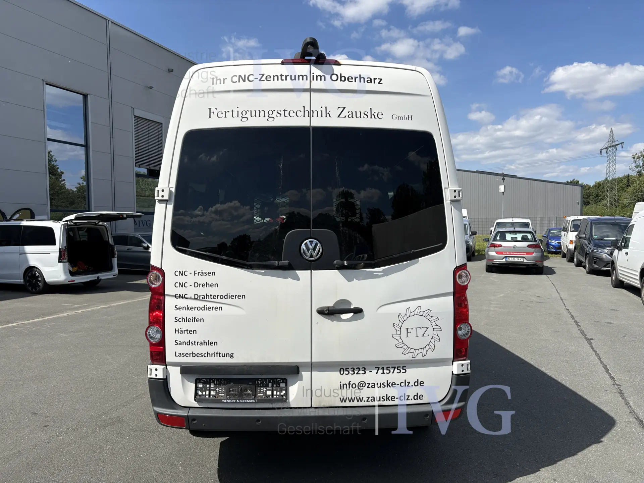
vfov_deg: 53.1
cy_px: 242
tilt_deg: -1.2
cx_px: 322
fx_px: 484
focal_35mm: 26
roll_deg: +0.7
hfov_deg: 67.3
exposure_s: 1/4608
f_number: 1.6
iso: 50
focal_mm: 5.96
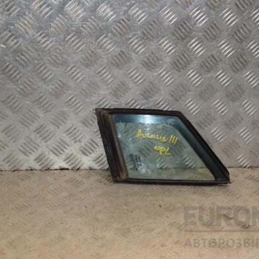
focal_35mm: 81
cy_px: 129
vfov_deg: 21.4
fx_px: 686
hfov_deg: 21.3
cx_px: 172
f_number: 8
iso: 800
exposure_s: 1/200
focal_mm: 42
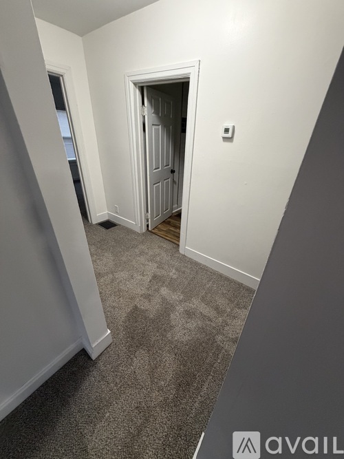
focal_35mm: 14
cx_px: 172
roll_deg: -2.5
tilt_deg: -28.7
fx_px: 186
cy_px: 230
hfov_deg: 85.7
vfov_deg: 102.1
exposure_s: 1/60
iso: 320
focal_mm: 2.22
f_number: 2.2
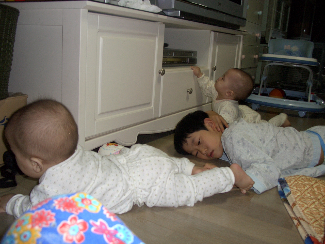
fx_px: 310
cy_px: 122
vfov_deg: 42.9
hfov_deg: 55.4
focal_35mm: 33
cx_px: 162
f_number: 2.8
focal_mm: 7.1
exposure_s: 1/60
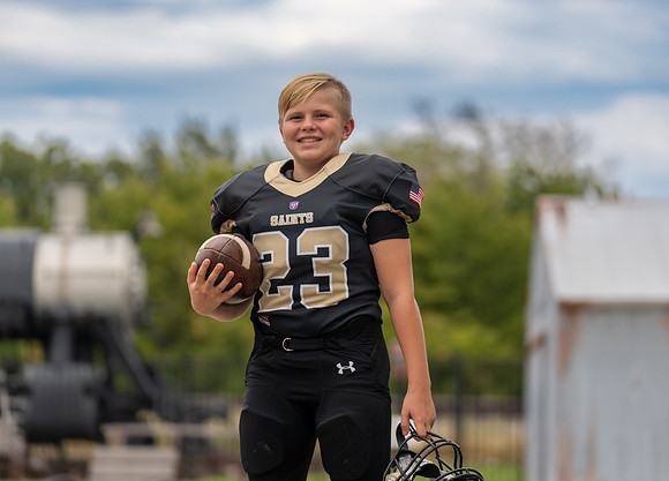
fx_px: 2585
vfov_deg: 10.6
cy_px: 229
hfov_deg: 14.7
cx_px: 345
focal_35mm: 136
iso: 100
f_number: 2.8
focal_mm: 119
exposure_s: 1/400
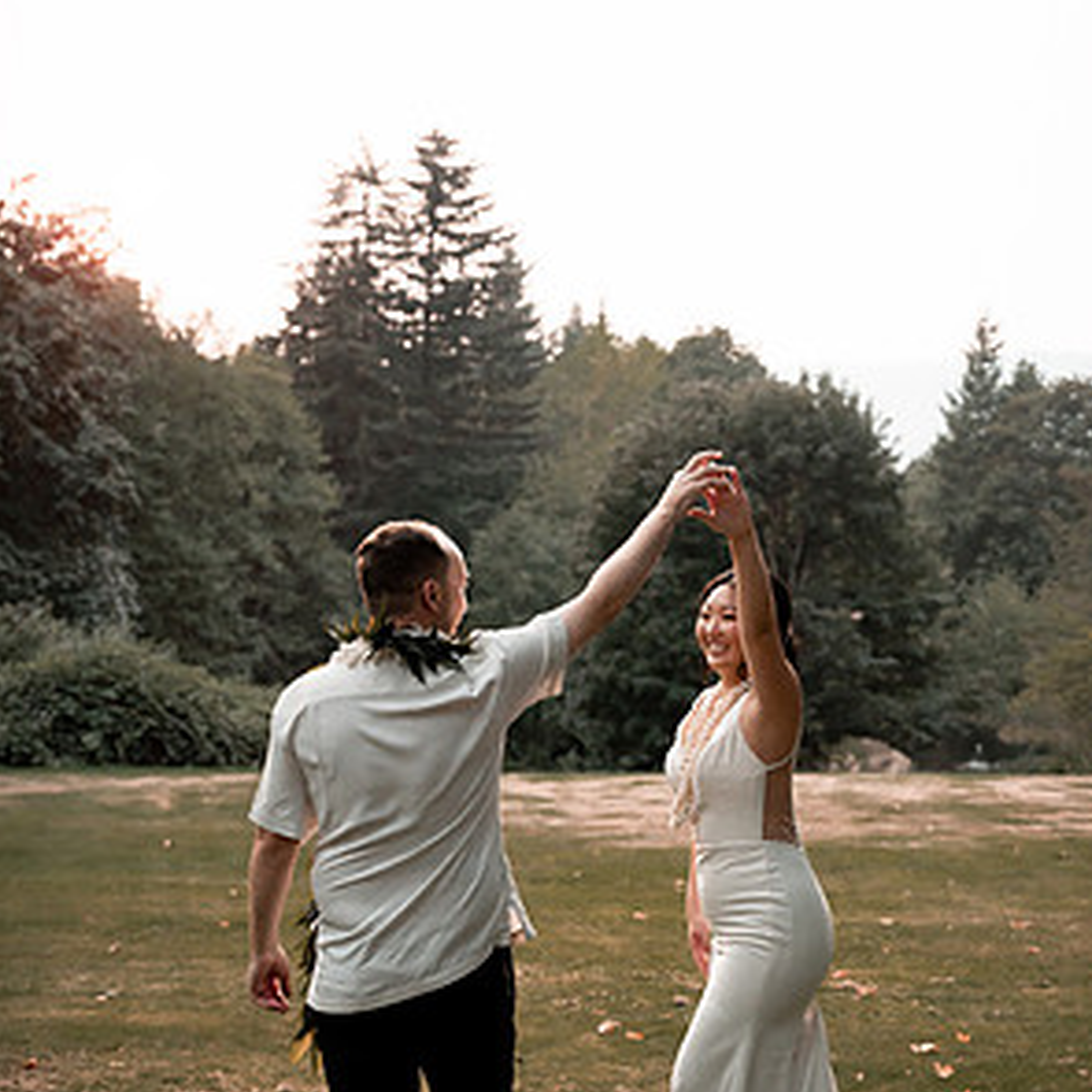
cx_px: 548
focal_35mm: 48
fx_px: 1713
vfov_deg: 35.3
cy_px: 637
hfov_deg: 35.4
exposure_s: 1/2000
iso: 1250
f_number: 2.8
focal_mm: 37
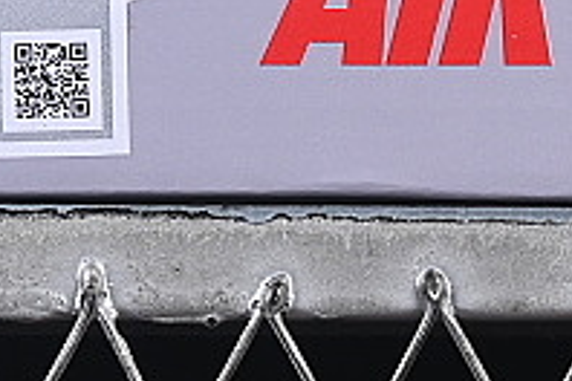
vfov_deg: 3.3
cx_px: 312
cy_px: -444
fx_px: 6498
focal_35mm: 409
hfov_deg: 5.0
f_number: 8
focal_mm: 50
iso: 160
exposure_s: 1/80
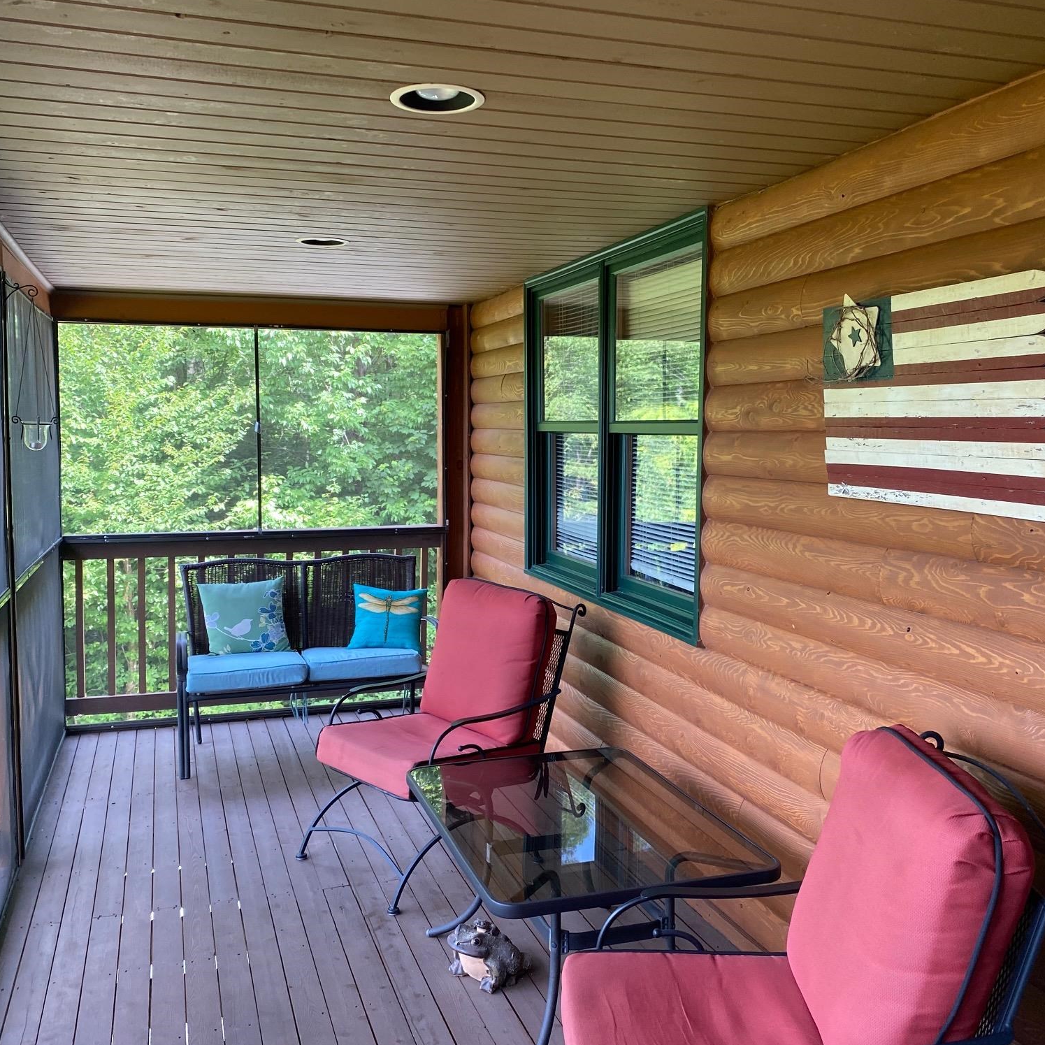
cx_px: 545
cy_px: 521
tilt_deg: -5.2
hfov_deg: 52.5
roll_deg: -0.7
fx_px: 1059
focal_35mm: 31
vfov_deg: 52.5
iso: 125
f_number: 1.8
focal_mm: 4.25
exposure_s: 1/121
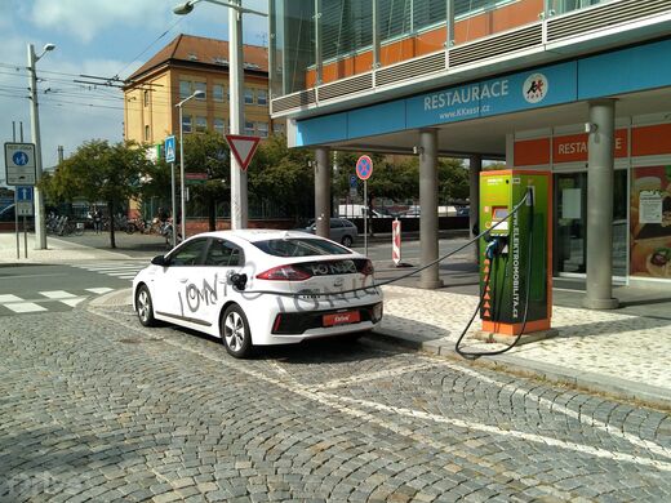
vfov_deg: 53.1
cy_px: 252
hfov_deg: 67.3
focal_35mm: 26
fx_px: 504
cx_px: 336
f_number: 2.2
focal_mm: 3.46
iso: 100
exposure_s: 1/1491
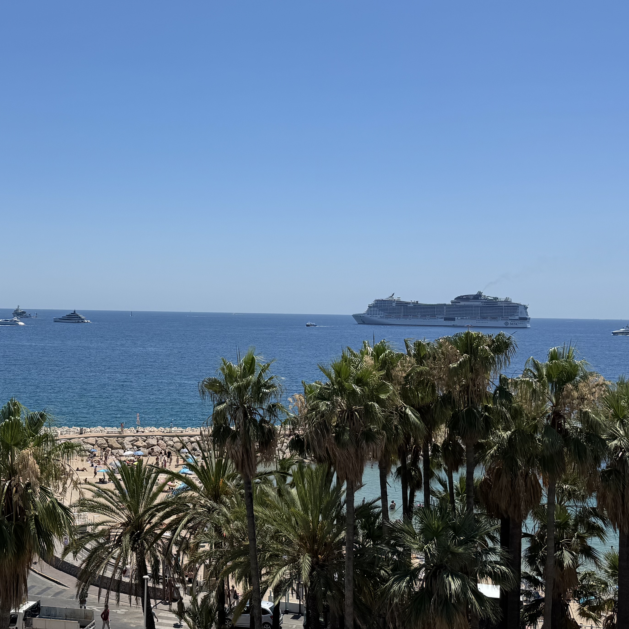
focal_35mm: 44
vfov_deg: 38.3
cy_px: 327
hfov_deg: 37.6
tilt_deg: -1.6
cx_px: 178
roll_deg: -1.2
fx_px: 905
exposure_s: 1/7937
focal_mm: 6.76
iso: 80
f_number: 1.78
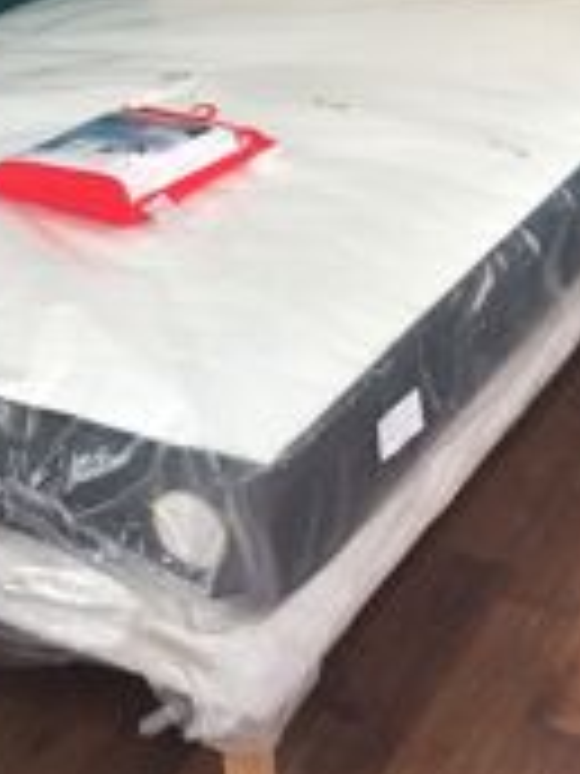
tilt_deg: -13.8
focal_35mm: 72
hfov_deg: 20.3
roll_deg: +2.9
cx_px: 148
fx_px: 1609
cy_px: -34
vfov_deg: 25.4
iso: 64
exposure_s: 1/33
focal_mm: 4.15
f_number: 2.2
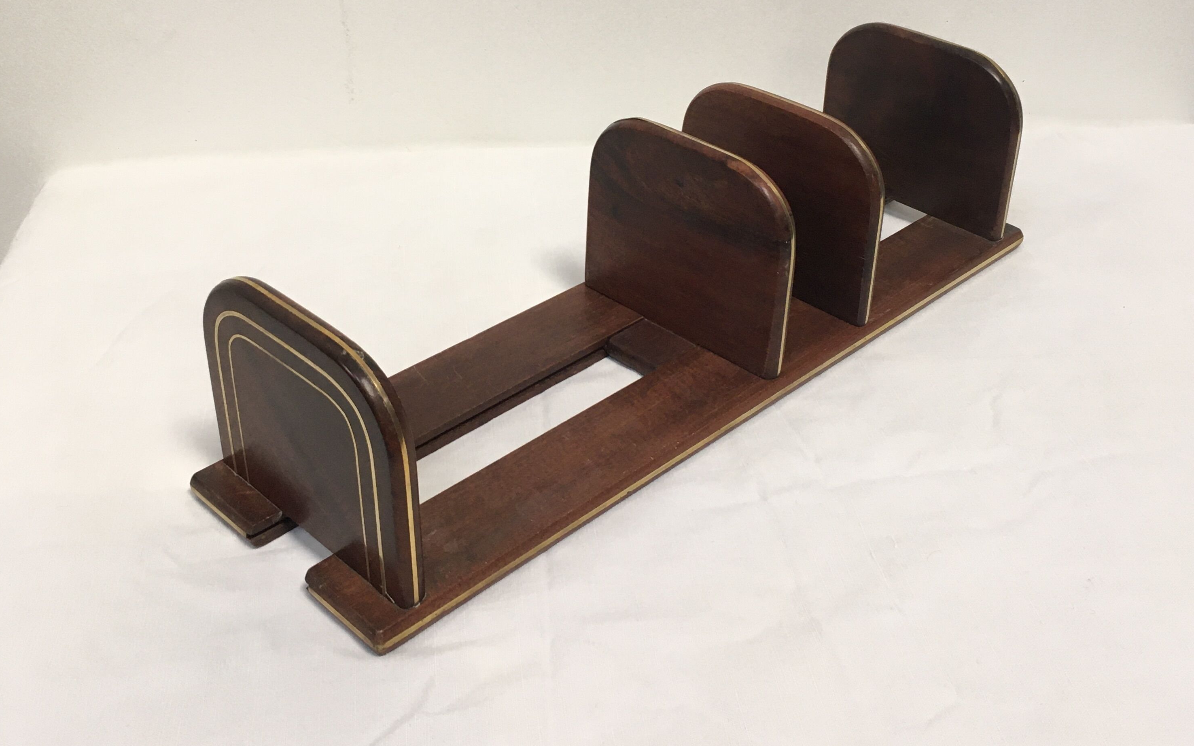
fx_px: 1367
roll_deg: +0.4
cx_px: 602
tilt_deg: -29.2
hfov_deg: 47.2
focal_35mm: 42
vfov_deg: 30.2
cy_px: 218
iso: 50
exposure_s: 1/33
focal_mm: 4.15
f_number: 2.2
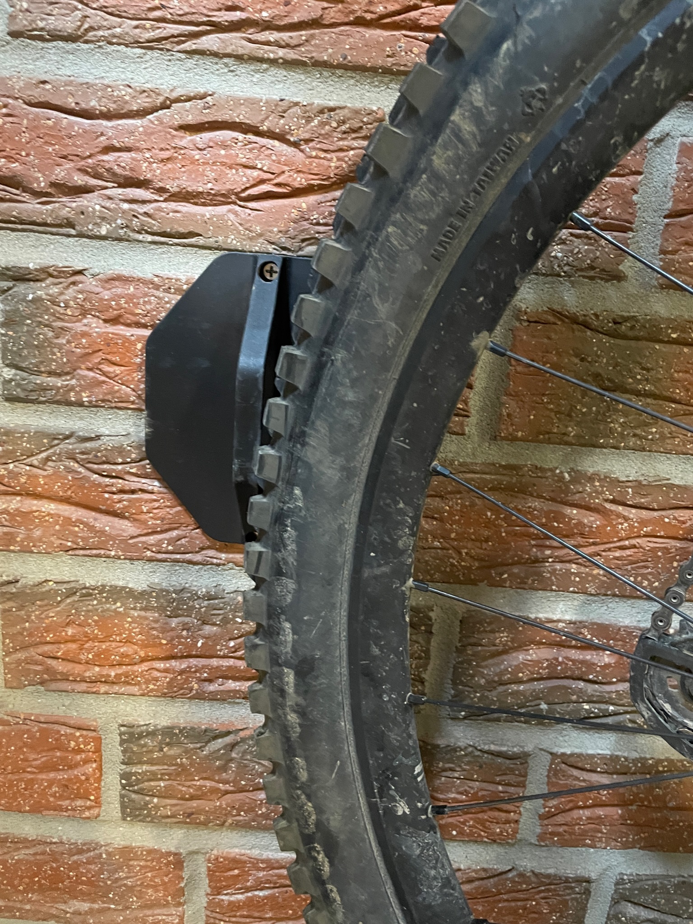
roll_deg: -5.1
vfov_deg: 67.3
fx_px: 694
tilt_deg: -14.4
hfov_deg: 53.0
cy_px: 462
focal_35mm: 26
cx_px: 346
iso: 640
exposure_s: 1/25
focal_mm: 4.2
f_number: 1.6
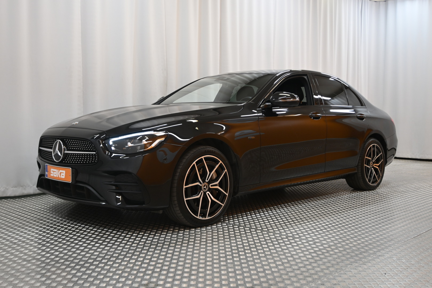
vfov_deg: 29.4
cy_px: 144
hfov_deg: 43.0
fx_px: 549
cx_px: 216
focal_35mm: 46
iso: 360
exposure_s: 1/50
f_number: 4.8
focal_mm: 30.5
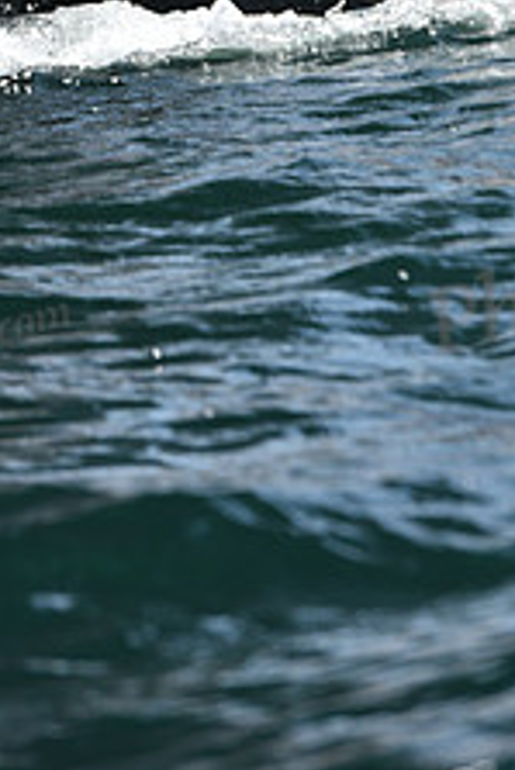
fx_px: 9191
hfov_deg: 3.2
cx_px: 251
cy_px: -214
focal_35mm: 429
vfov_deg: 4.8
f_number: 6.3
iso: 250
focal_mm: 165
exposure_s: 1/1600
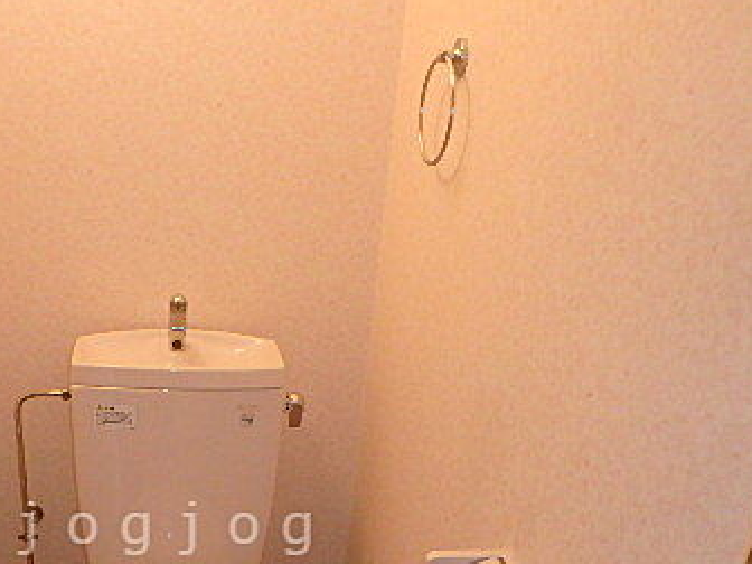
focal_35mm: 40
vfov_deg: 33.7
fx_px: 869
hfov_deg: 44.9
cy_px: 528
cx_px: 170
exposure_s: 1/30
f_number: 3.5
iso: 400
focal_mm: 3.7
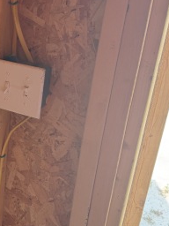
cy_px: 94
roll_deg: -2.7
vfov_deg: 32.1
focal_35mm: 60
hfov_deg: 22.6
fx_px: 391
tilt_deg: -25.3
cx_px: -32
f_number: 1.78
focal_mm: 6.76
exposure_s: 1/193
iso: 100
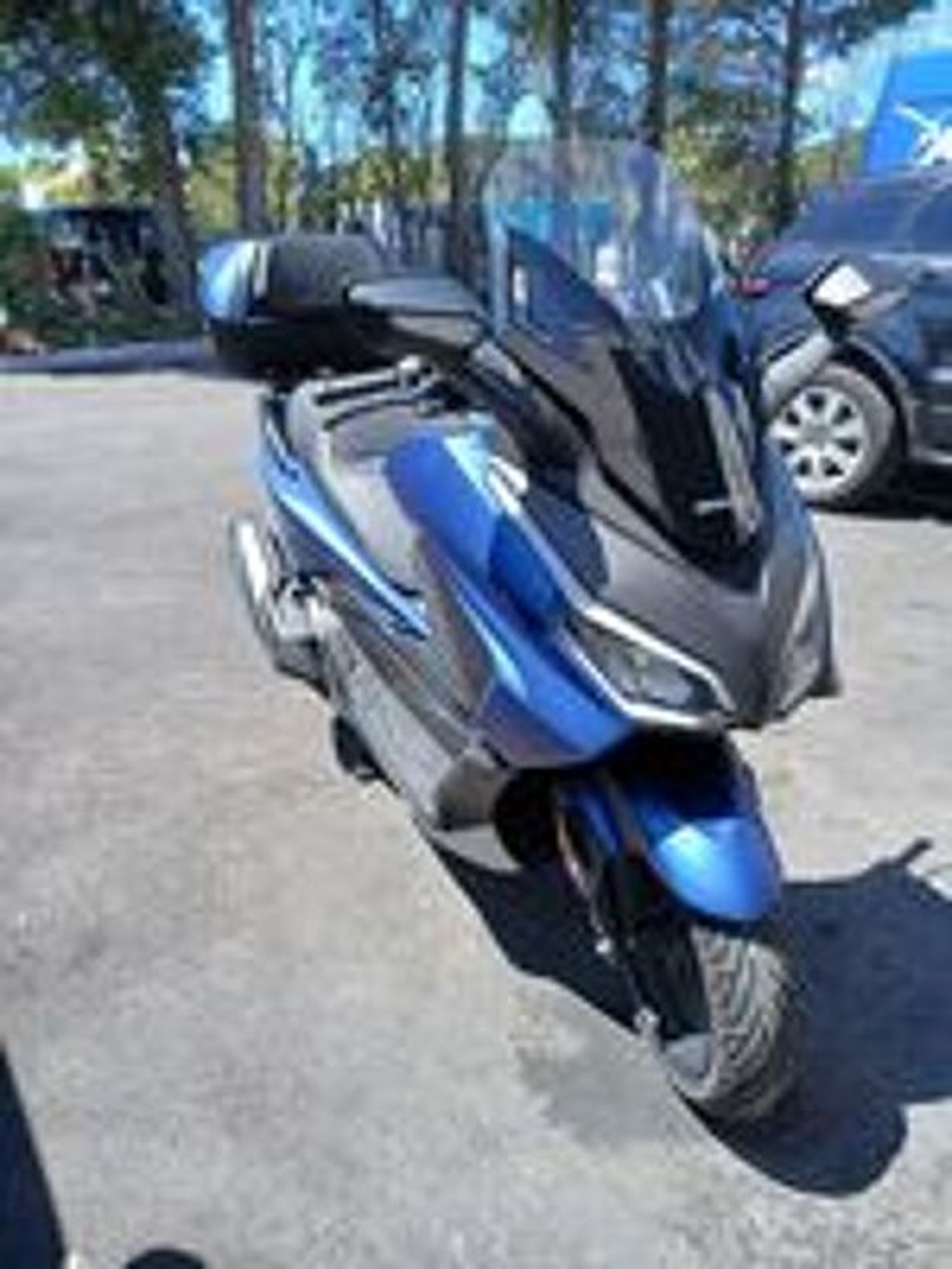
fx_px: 953
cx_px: 476
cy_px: 634
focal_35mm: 26
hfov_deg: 53.1
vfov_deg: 67.3
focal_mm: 3.98
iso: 20
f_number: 1.8
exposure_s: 1/188
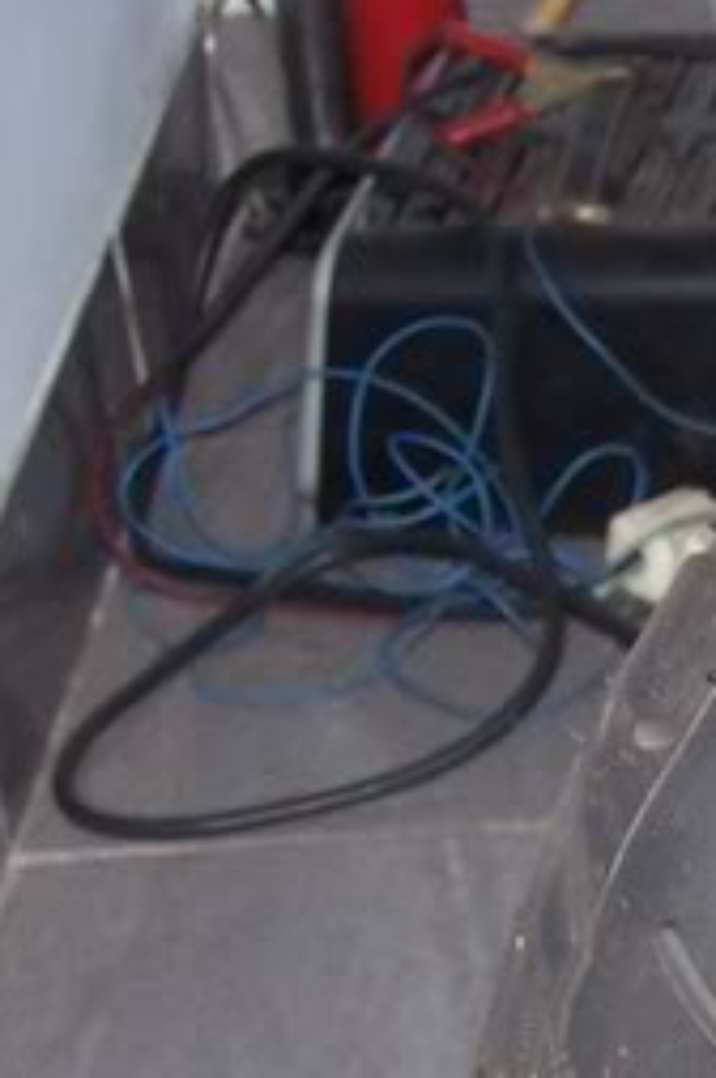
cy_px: 891
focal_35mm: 168
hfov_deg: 7.7
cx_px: 1560
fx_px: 5025
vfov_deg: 12.2
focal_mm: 8.5
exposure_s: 1/60
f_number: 3.2
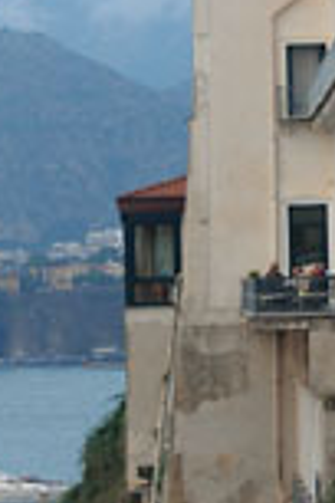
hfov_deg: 6.4
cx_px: 369
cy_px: 184
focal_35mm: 213
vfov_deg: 9.7
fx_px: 2973
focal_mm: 35
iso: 200
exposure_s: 1/40
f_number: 4.2
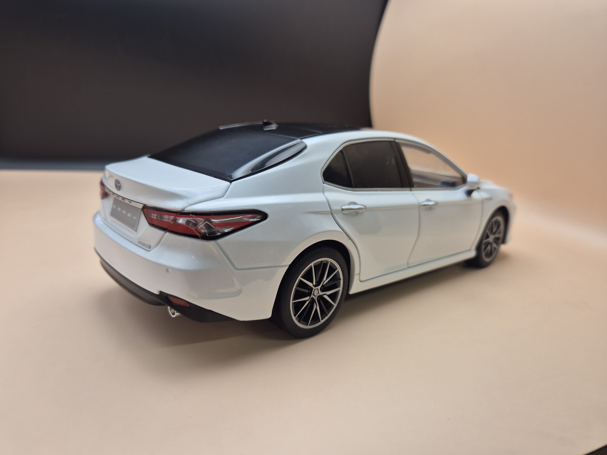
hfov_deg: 73.9
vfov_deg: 58.9
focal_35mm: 23
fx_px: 403
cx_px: 304
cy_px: 228
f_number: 1.8
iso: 25
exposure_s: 1/100
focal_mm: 5.4
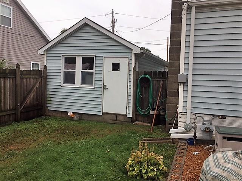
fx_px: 203
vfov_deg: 48.2
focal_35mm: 29
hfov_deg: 61.7
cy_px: 90
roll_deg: -3.2
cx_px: 121
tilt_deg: -1.7
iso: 32
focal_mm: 4.15
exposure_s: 1/964
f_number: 2.2
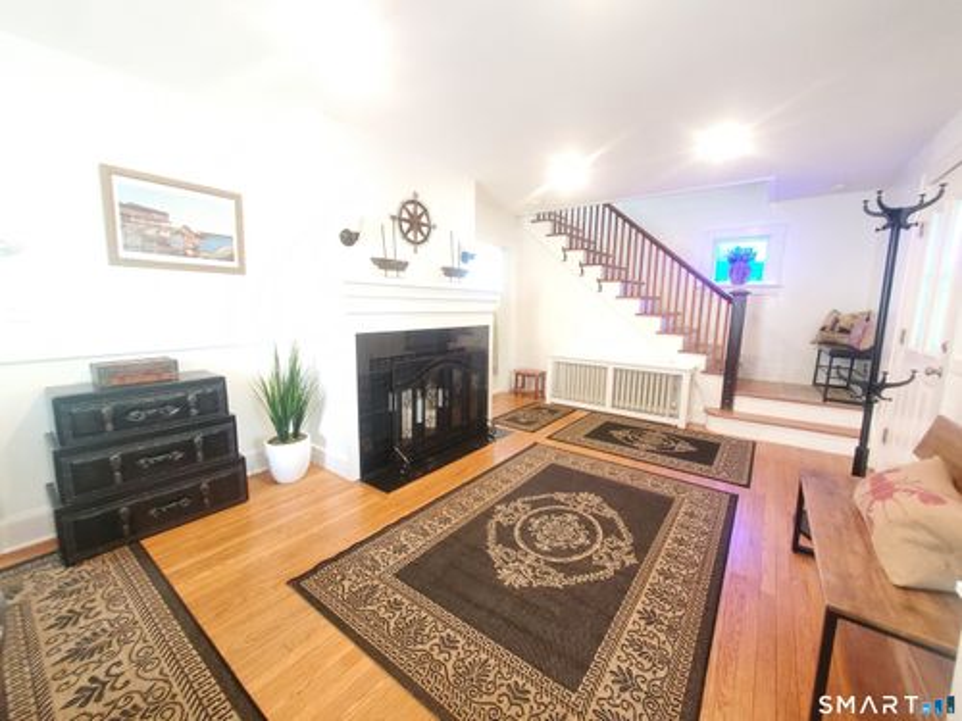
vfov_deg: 89.9
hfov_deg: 106.2
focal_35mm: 13
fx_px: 361
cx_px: 481
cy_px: 360
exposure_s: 1/30
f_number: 2.2
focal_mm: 1.8
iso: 800
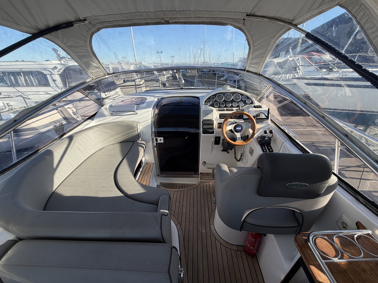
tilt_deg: -26.9
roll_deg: +1.7
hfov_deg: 102.1
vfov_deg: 85.7
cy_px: 142
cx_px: 189
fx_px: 153
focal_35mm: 14
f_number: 2.2
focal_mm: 2.22
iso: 40
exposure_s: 1/625
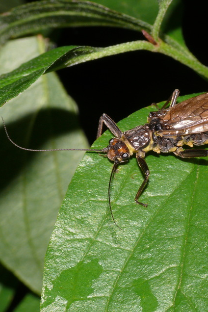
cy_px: 156
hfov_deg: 8.2
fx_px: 1439
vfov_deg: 12.4
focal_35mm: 166
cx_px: 184
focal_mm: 25.2
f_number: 11
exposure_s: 1/640
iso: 100
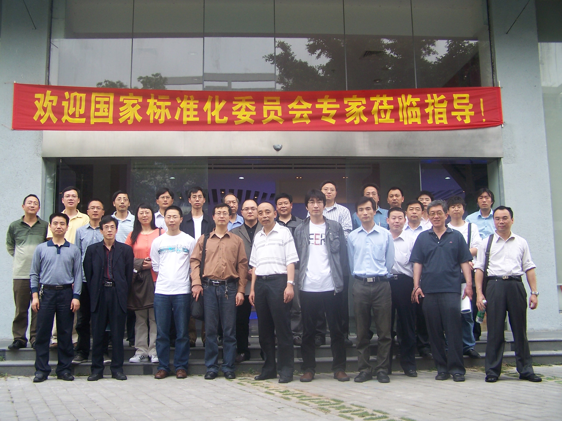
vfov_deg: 37.7
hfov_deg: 49.0
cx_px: 281
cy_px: 210
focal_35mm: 38
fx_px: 617
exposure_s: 1/80
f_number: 2.8
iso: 80
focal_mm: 6.3
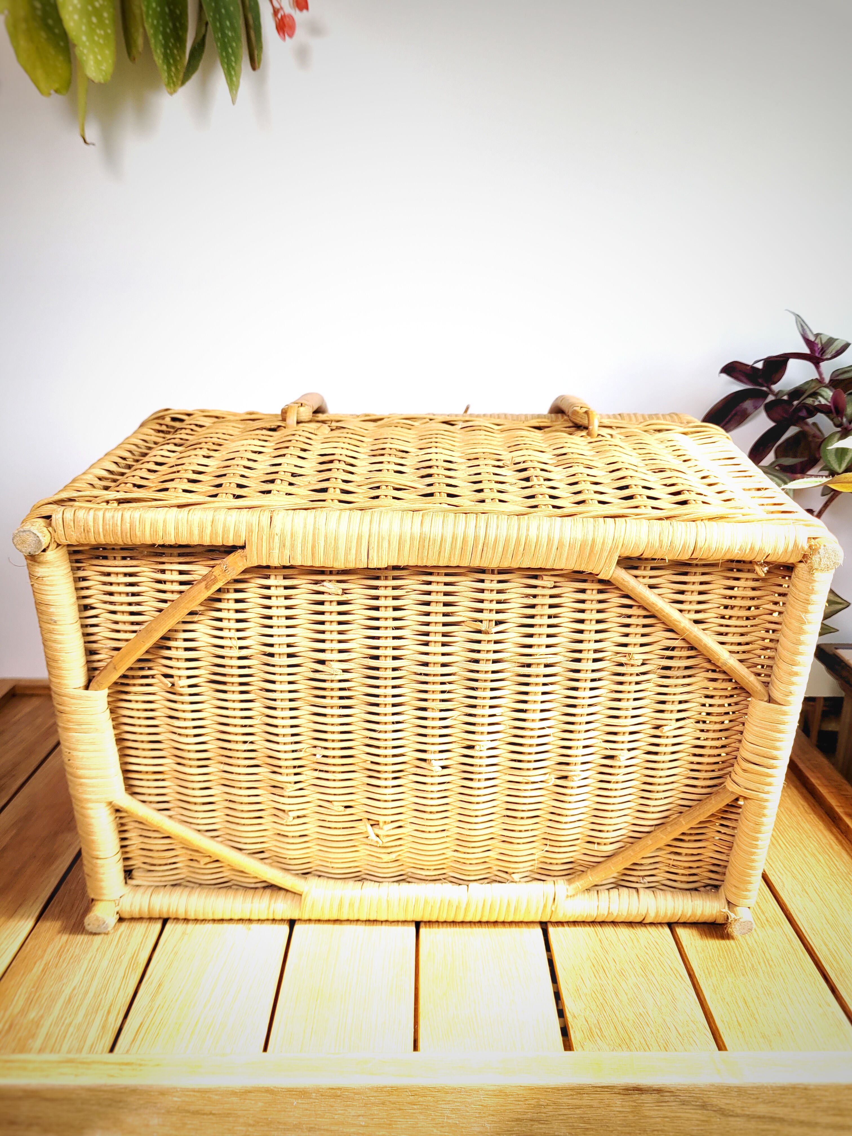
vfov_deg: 67.3
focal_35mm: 26
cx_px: 426
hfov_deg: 53.1
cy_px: 568
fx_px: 853
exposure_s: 1/728
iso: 40
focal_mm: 5.4
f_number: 1.8
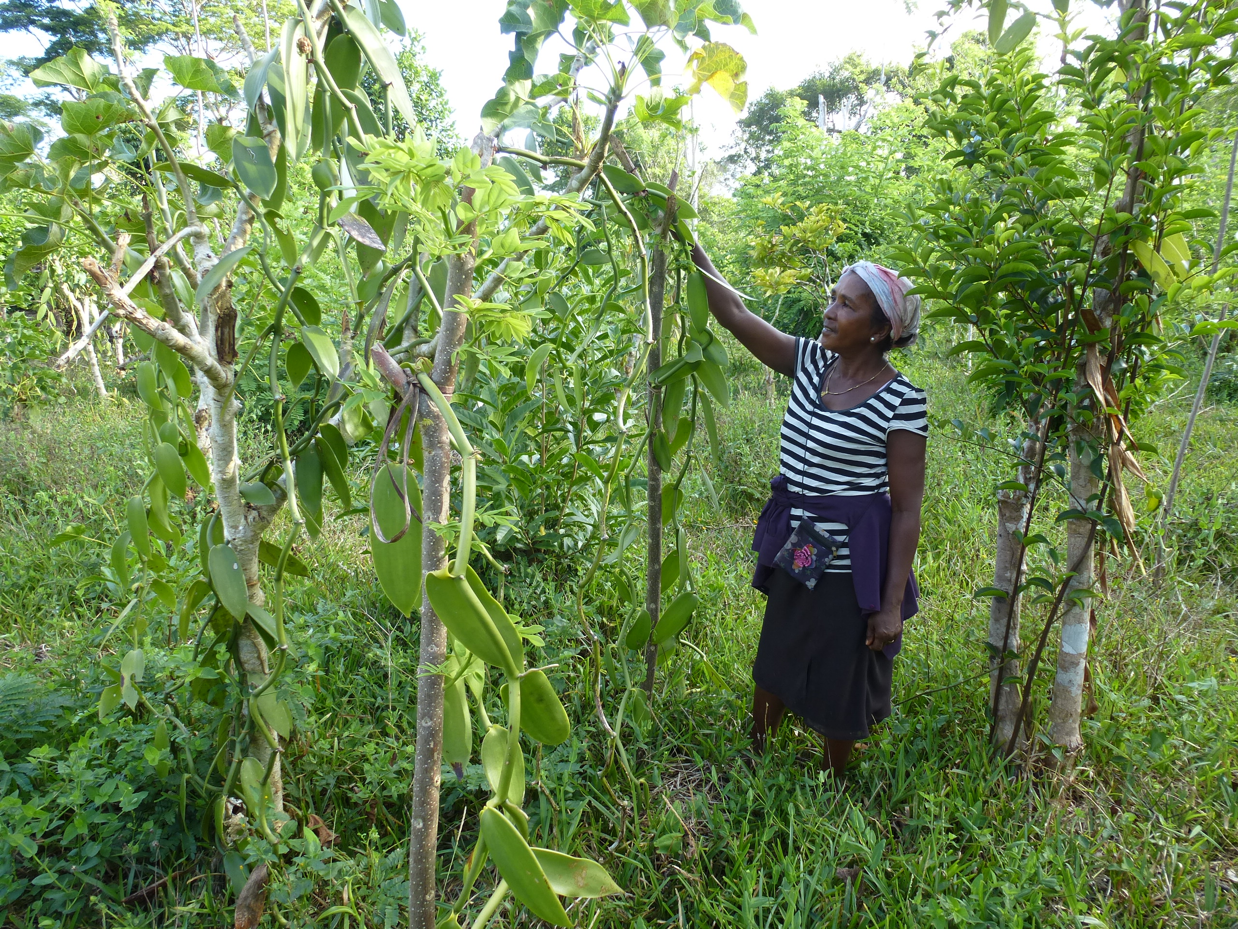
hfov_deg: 71.6
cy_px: 464
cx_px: 619
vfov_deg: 56.8
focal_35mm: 24
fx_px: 858
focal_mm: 4.3
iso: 100
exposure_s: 1/100
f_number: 3.3
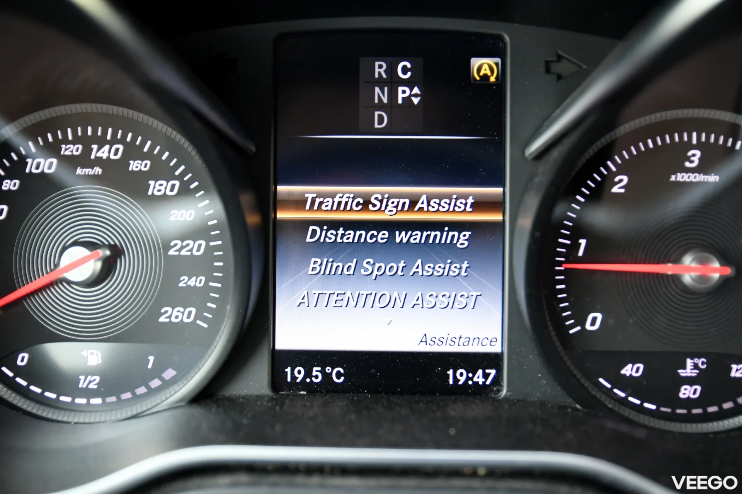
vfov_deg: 34.2
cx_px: 371
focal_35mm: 39
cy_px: 247
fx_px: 803
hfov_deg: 49.6
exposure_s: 1/125
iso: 1000
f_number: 2.8
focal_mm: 26
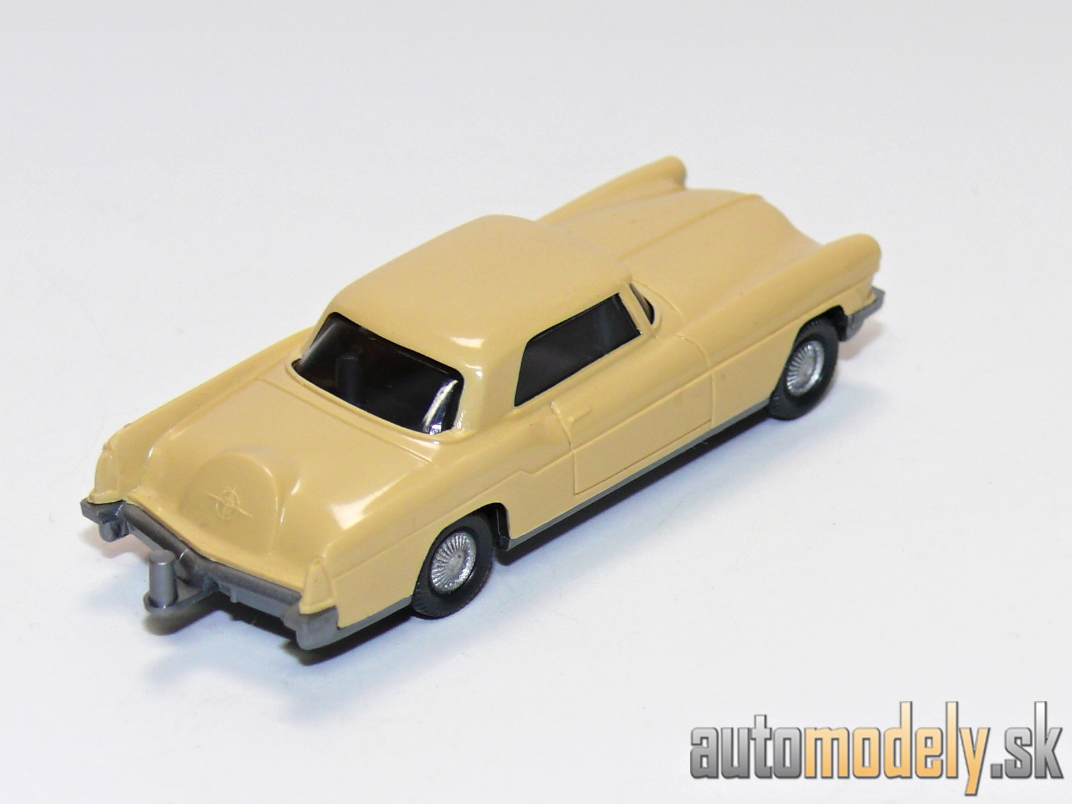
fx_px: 4150
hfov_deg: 14.7
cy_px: 402
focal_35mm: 134
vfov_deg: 11.1
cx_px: 536
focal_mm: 15.9
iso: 100
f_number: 4
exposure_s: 1/30
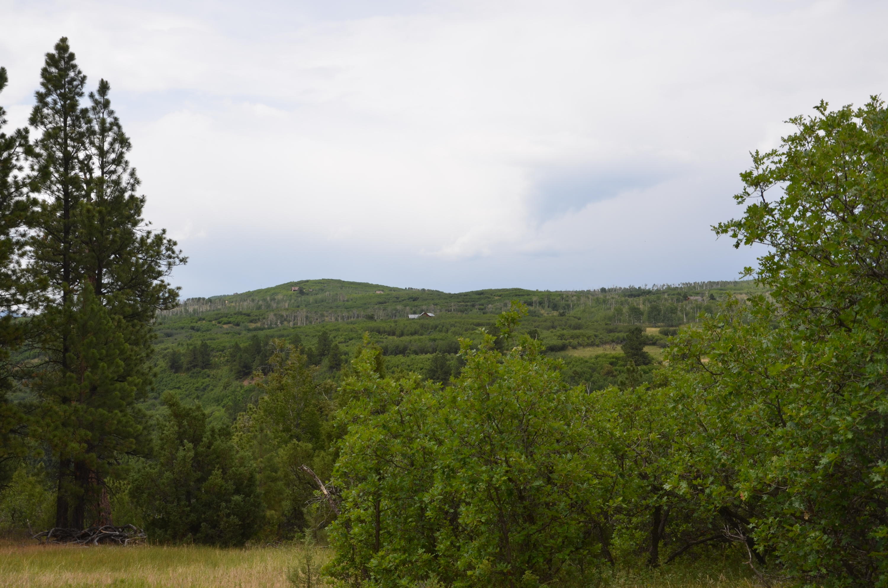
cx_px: 444
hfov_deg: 41.2
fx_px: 1182
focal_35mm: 48
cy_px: 294
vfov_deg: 28.0
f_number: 9
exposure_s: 1/250
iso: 100
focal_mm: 32
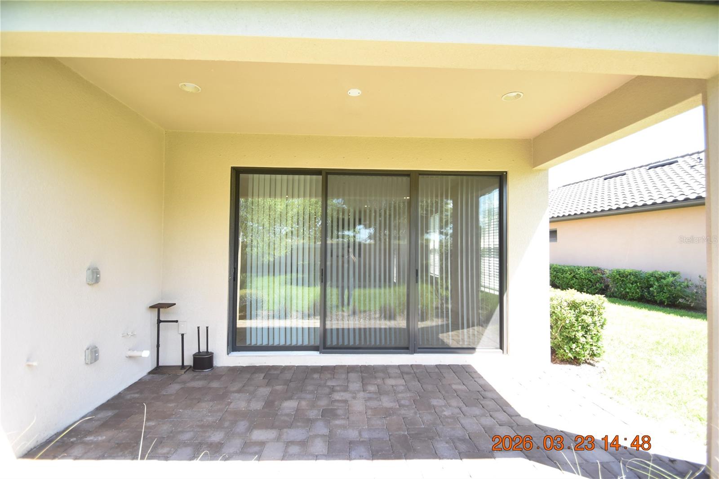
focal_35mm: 15
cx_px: 360
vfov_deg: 77.3
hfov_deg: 100.4
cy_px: 240
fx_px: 300
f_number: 3.5
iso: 800
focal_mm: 10
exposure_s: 1/500
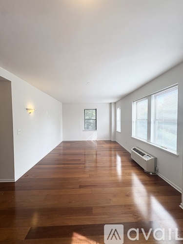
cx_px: 92
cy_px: 122
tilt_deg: -1.0
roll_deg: +0.3
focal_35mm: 14
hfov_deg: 85.7
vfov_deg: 102.1
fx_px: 99
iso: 64
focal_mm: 2.22
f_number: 2.2
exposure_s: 1/172
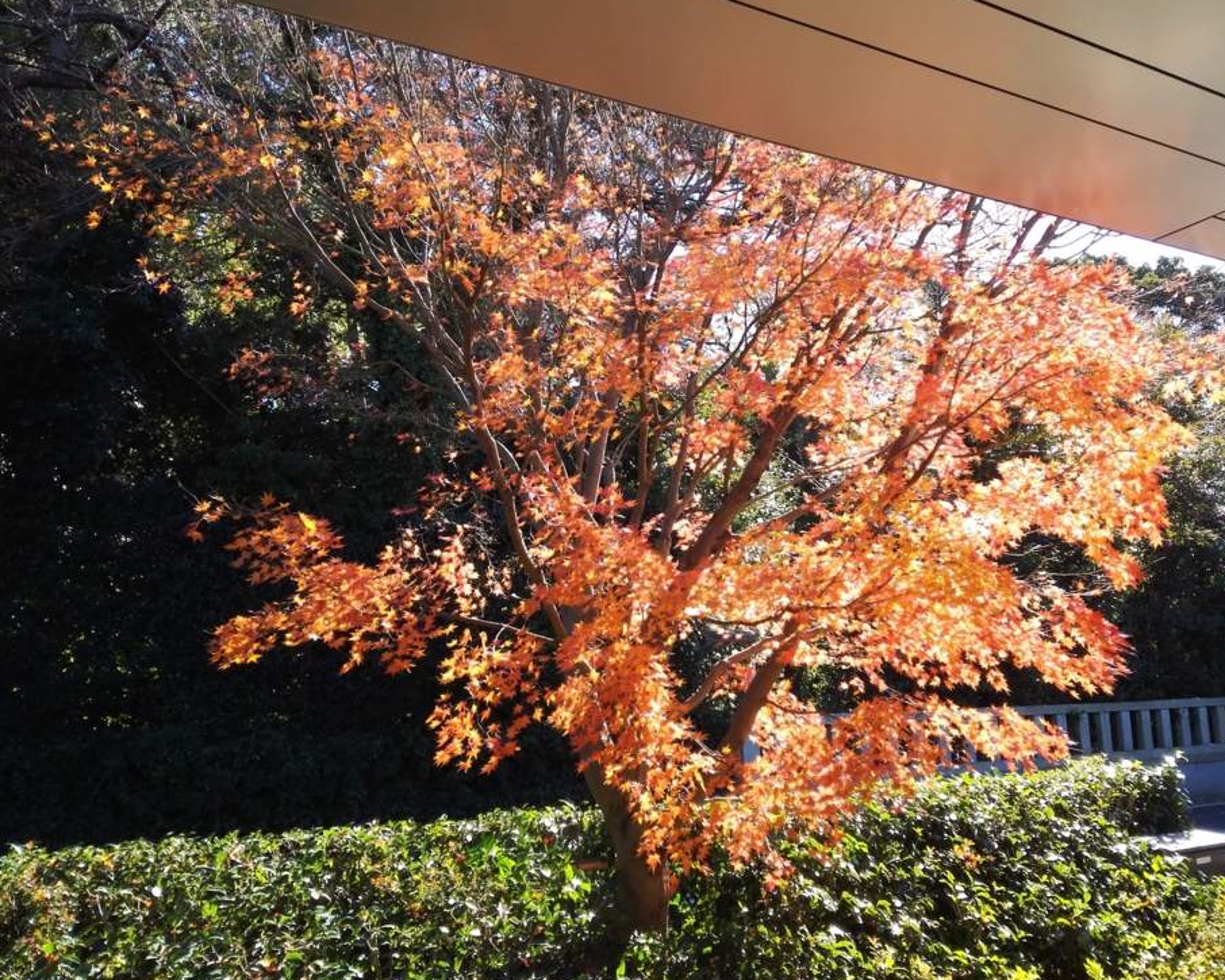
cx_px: 650
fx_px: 1160
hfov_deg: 55.6
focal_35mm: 32
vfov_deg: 45.8
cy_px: 489
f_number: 2
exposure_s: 1/449
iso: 100
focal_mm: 3.8
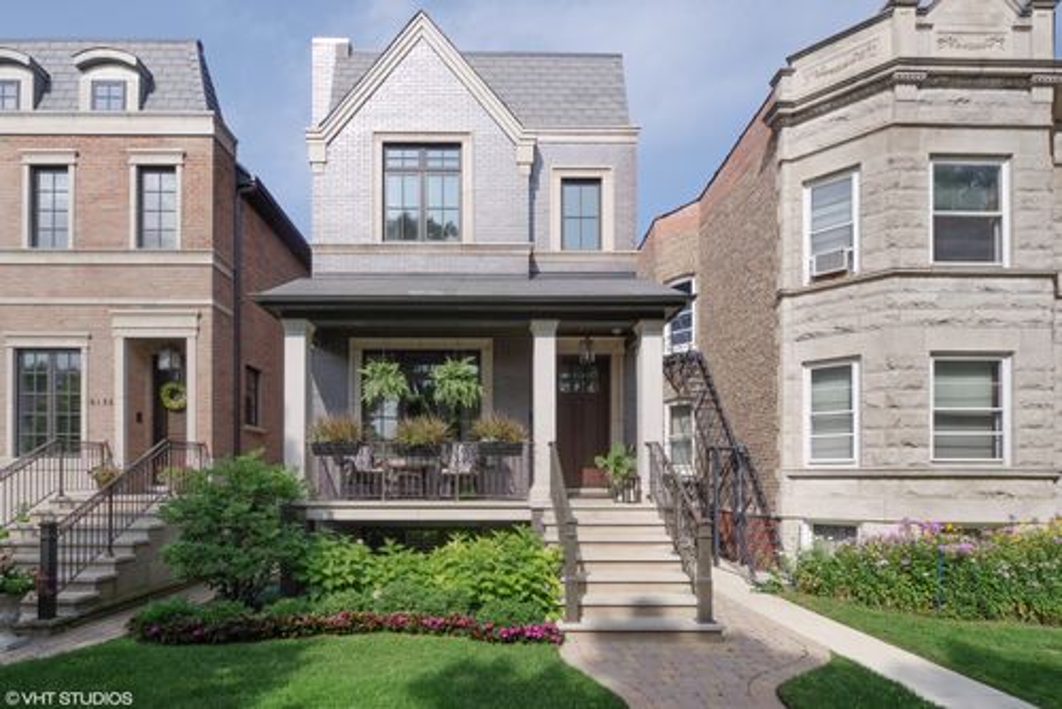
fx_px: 502
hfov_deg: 93.2
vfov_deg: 70.5
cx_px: 531
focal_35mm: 17
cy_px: 354
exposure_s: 1/160
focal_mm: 17
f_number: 11
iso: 200
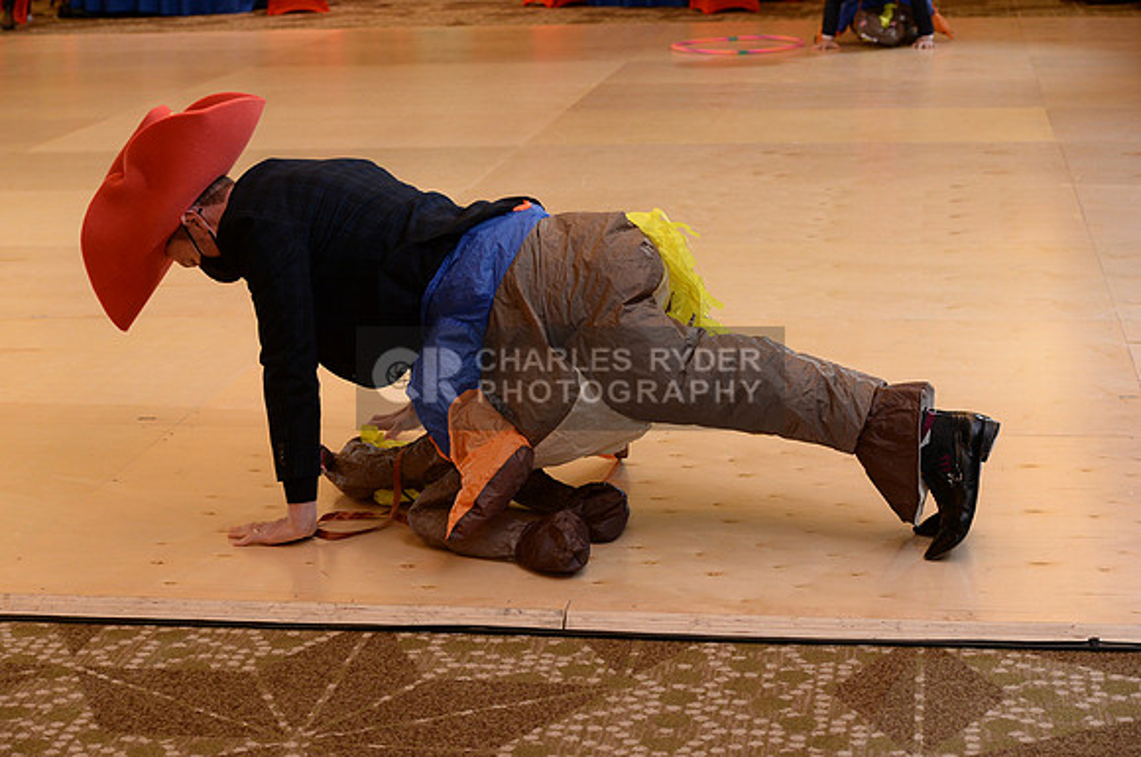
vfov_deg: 19.4
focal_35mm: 70
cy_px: 378
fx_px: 2215
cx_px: 570
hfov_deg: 28.9
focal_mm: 70
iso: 2500
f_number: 6.3
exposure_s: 1/250
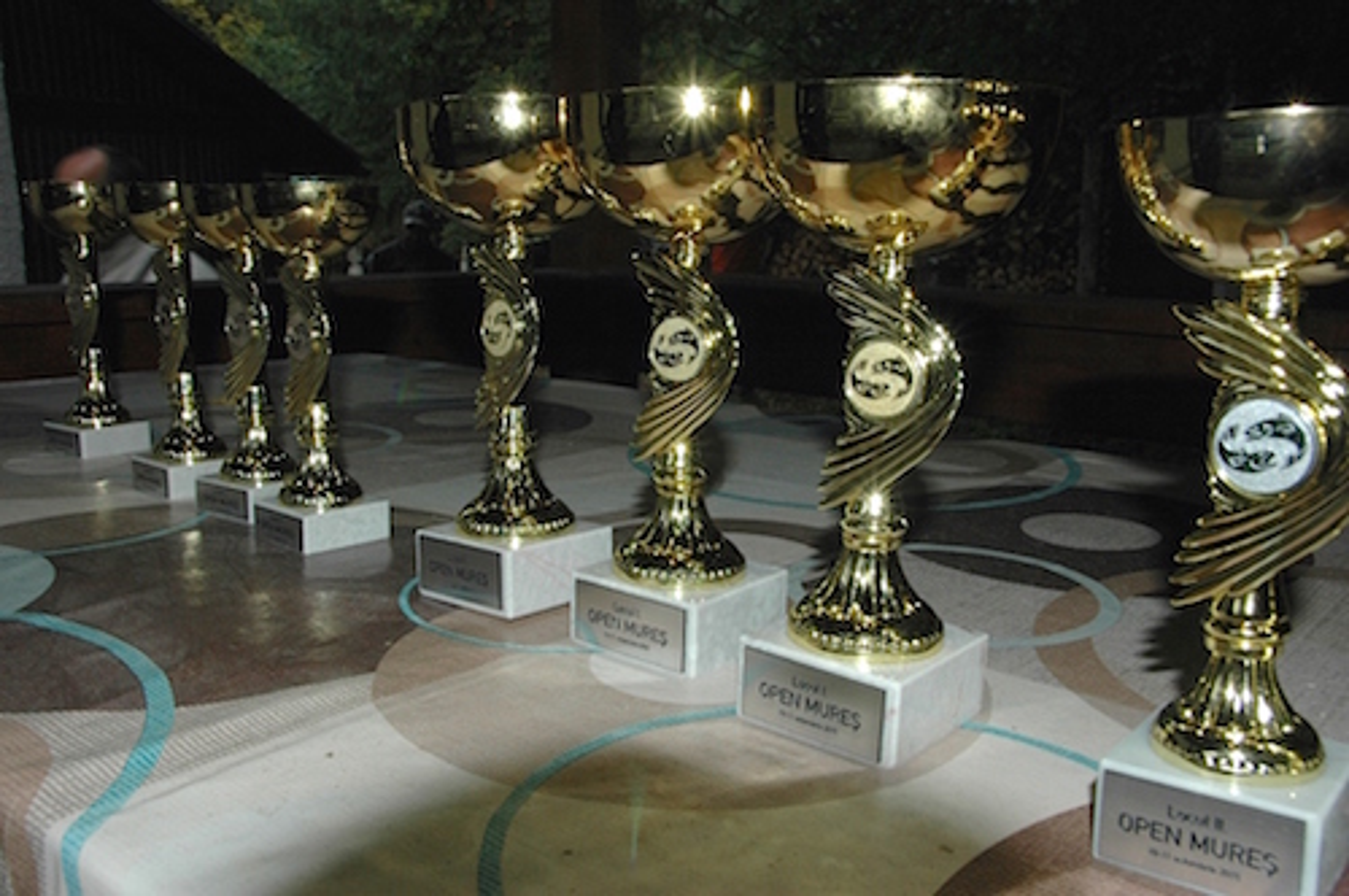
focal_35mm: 33
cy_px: 448
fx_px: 1235
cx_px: 674
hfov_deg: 57.3
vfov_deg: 39.9
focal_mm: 22
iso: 250
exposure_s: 1/30
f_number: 13
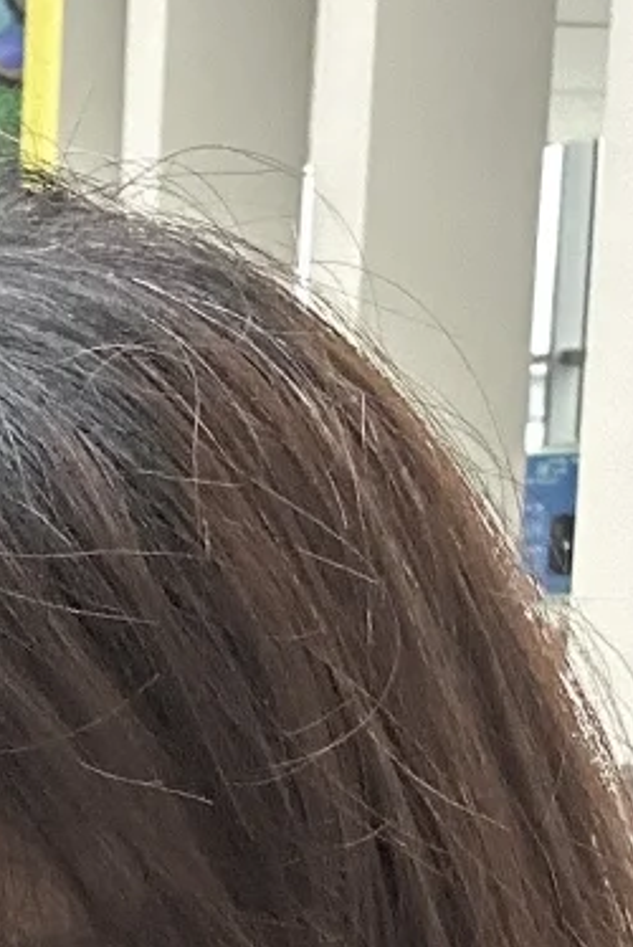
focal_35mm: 120
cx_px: -271
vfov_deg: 16.6
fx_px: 3159
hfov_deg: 11.1
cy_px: 1031
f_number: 1.9
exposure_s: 1/60
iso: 160
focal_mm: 2.69
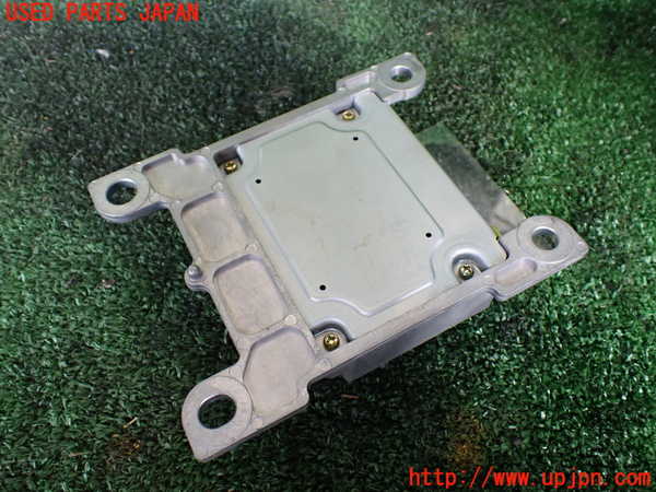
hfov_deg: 60.0
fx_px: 569
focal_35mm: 30
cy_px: 246
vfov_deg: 46.8
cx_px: 328
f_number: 2.3
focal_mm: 5.4
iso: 320
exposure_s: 1/125
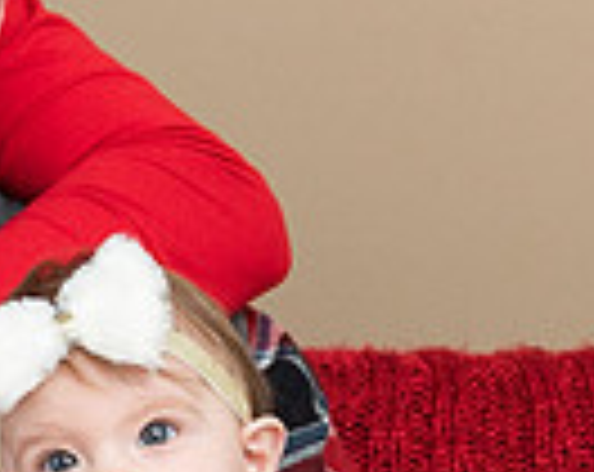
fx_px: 4368
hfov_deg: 7.7
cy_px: 265
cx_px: -138
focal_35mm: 249
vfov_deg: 6.2
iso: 1250
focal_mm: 58
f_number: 5.6
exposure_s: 1/200
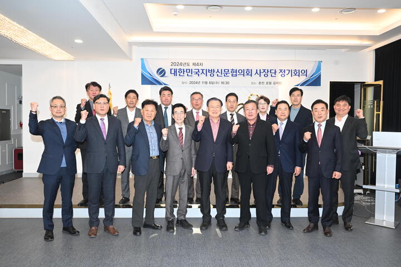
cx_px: 200
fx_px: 334
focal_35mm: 30
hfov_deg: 61.9
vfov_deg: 43.6
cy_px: 134
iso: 1600
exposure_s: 1/200
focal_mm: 30
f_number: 5.6
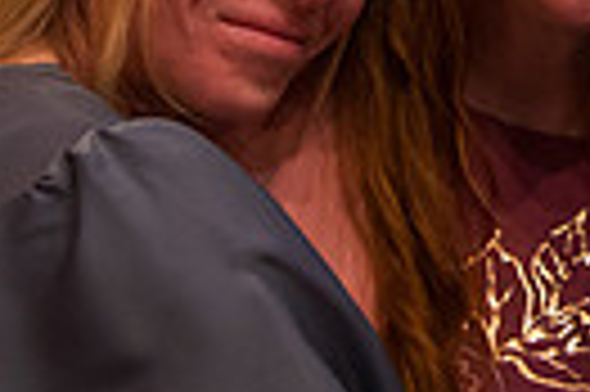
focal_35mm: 184
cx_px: 812
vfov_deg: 7.1
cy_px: -454
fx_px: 3012
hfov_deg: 10.9
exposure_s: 1/125
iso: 4000
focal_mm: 34
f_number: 2.8
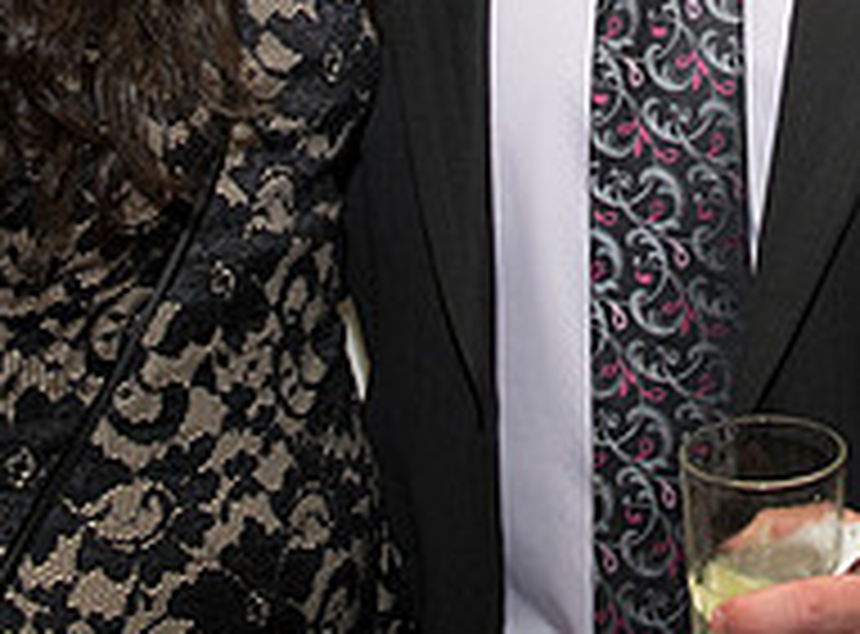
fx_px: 3113
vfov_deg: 11.2
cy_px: -278
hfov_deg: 15.6
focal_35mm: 126
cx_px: 770
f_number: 5.6
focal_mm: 29
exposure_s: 1/80
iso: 1000
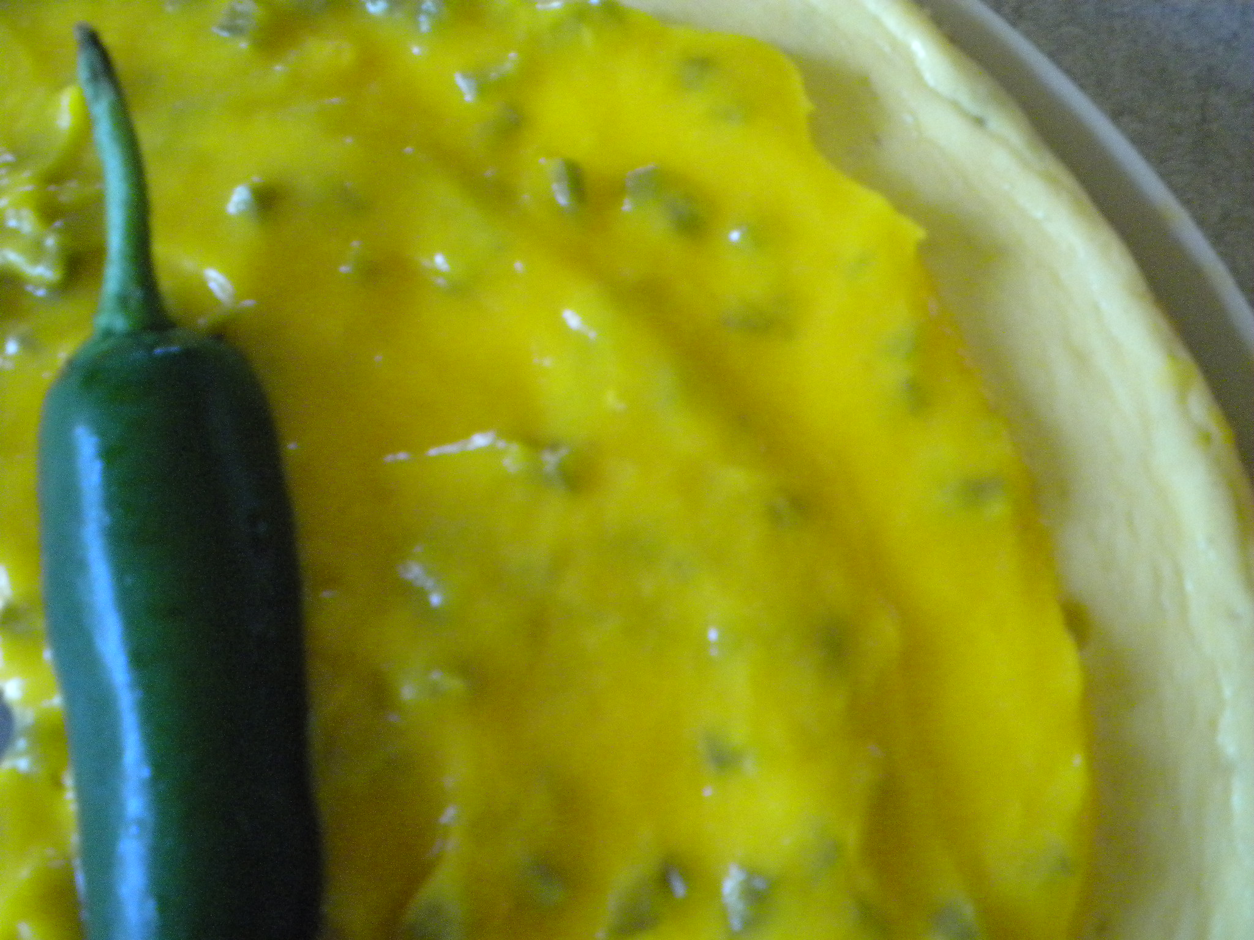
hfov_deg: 45.8
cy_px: 470
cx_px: 627
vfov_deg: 35.1
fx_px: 1485
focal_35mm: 41
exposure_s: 1/7.3
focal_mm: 7.4
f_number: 3.5
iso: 800
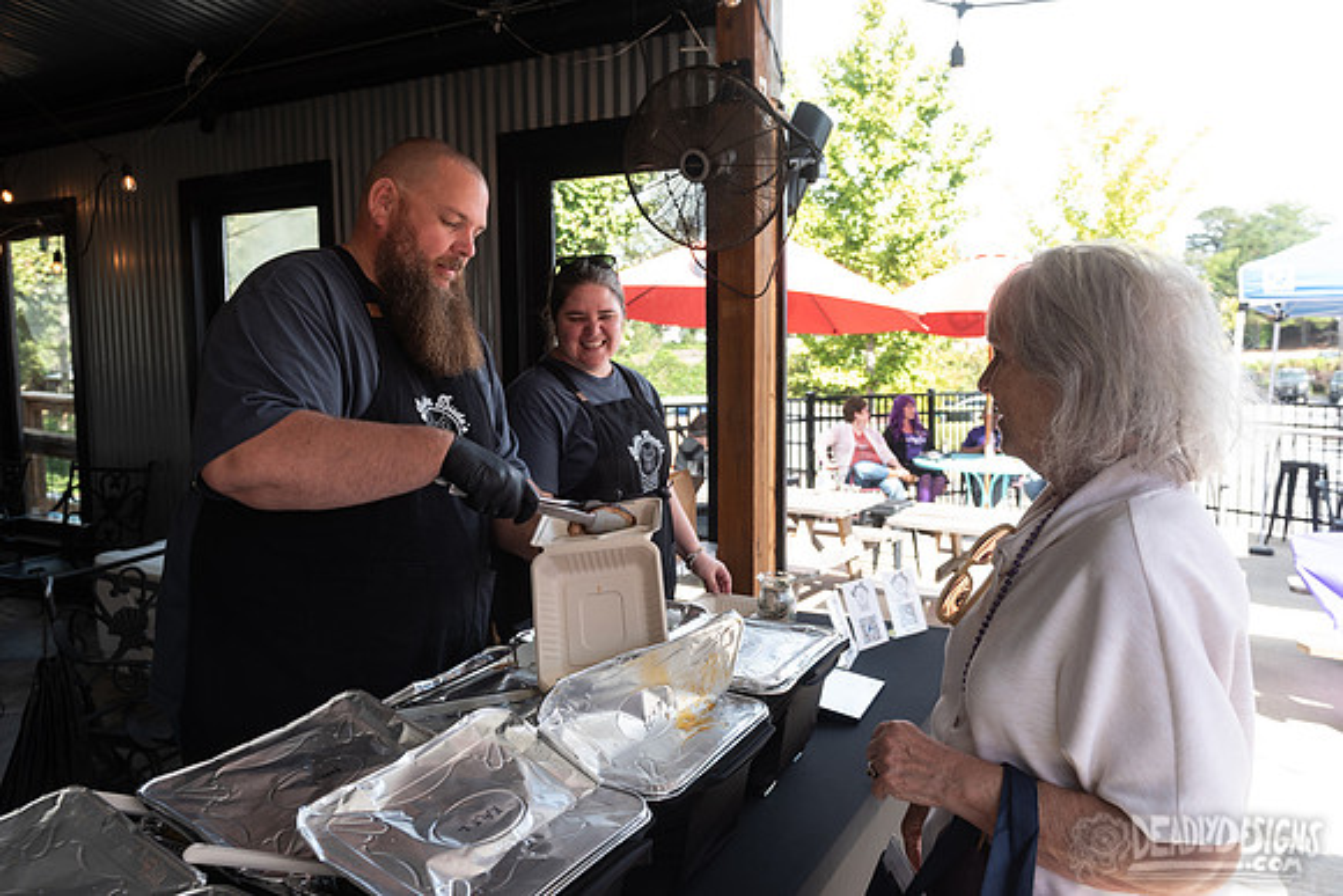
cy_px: 411
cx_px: 672
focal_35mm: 26
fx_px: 970
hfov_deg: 69.4
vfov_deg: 49.5
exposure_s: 1/100
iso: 125
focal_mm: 24
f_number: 5
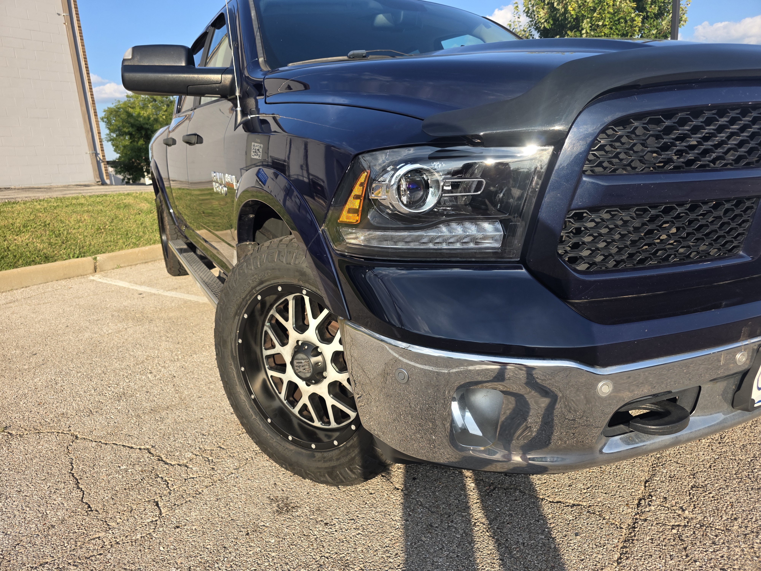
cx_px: 380
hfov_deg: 73.9
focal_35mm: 23
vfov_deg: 58.9
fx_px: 506
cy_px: 286
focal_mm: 6.3
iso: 80
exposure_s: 1/2005
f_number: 1.7
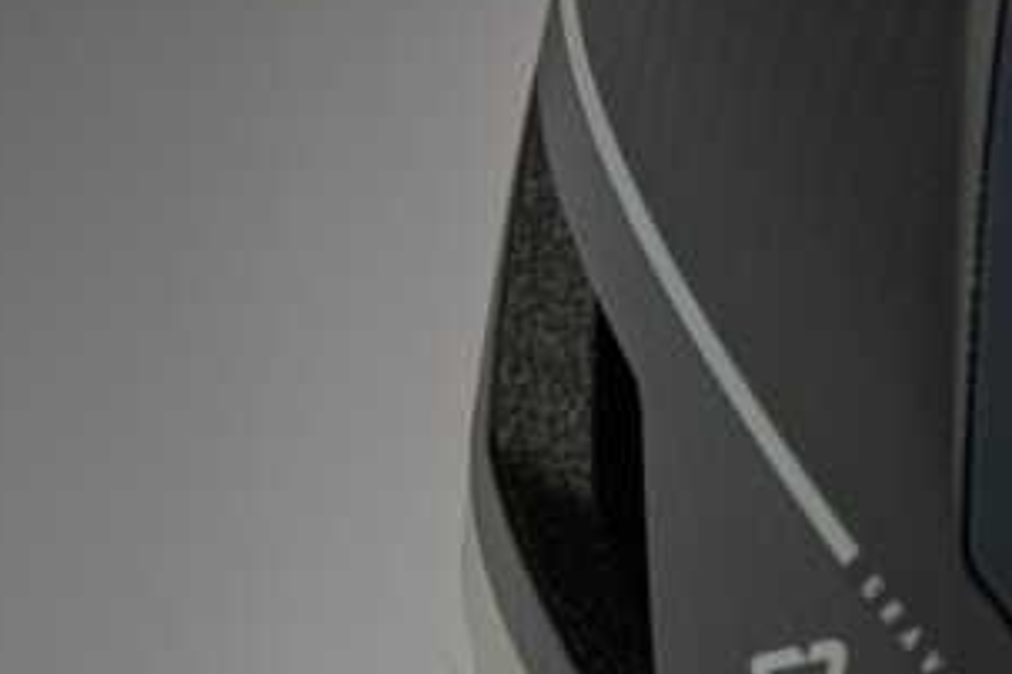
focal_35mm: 211
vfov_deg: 6.5
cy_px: 739
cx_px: 1767
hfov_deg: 9.3
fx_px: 5931
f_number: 3.2
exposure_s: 1/125
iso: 400
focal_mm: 50
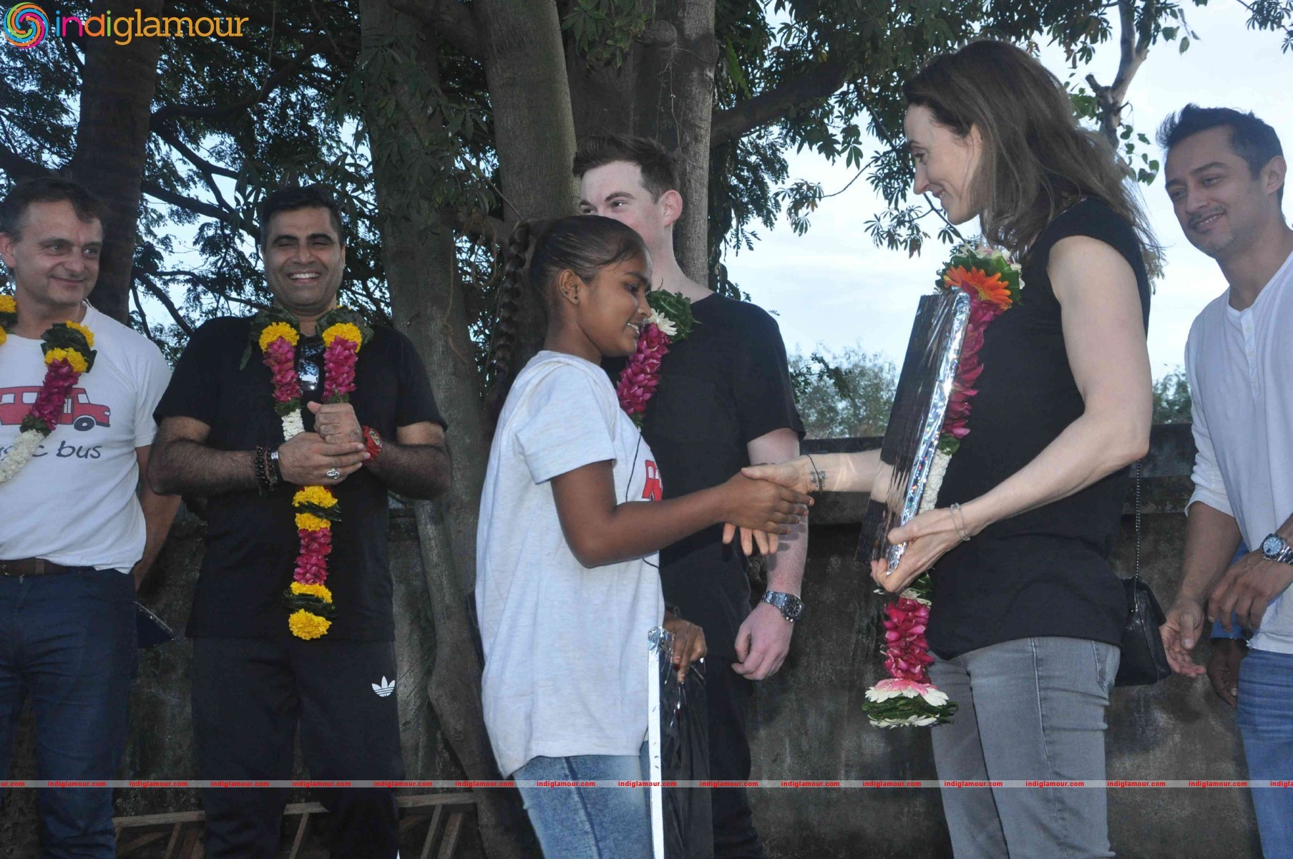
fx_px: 1883
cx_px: 646
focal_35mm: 52
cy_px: 430
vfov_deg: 25.7
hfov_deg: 37.9
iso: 1000
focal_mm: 35
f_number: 10
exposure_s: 1/250
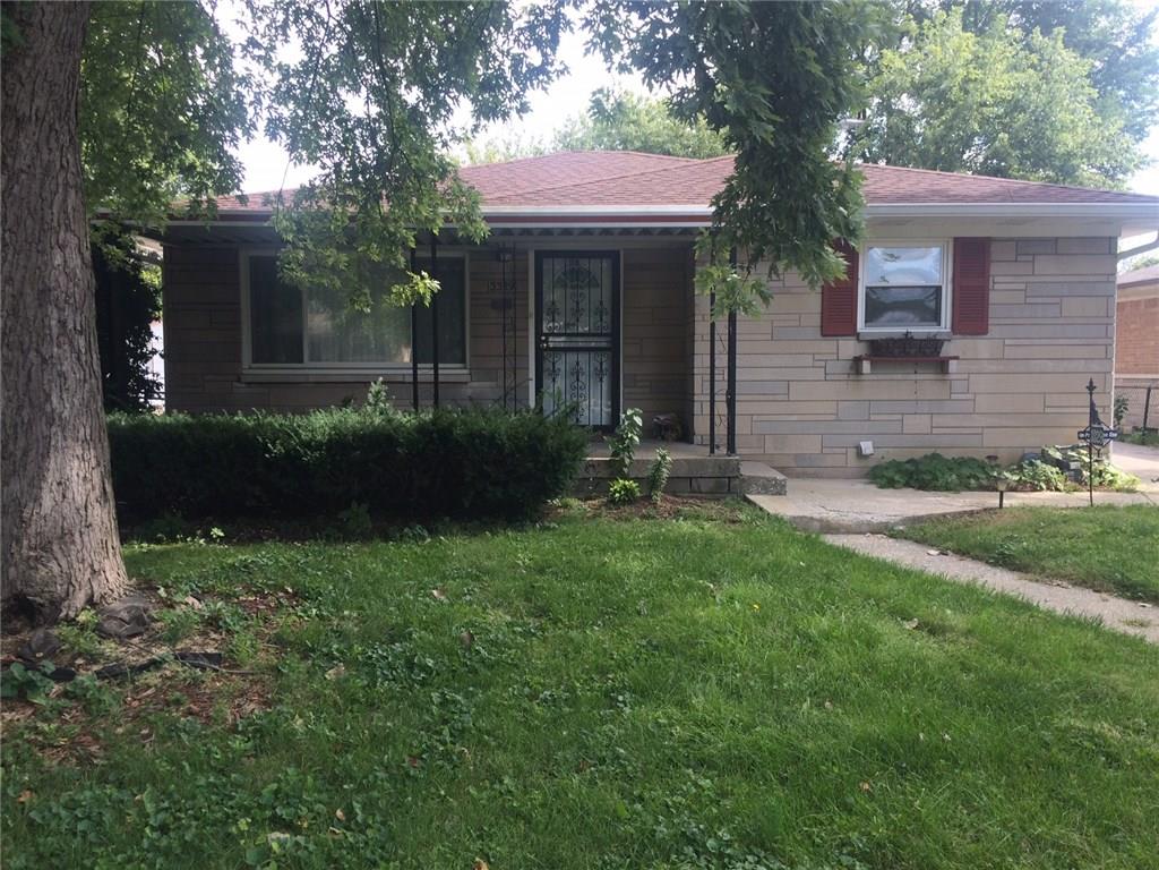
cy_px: 435
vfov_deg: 48.2
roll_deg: -0.6
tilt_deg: -2.8
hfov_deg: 61.7
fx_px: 971
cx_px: 580
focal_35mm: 29
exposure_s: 1/295
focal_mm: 4.15
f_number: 2.2
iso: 32
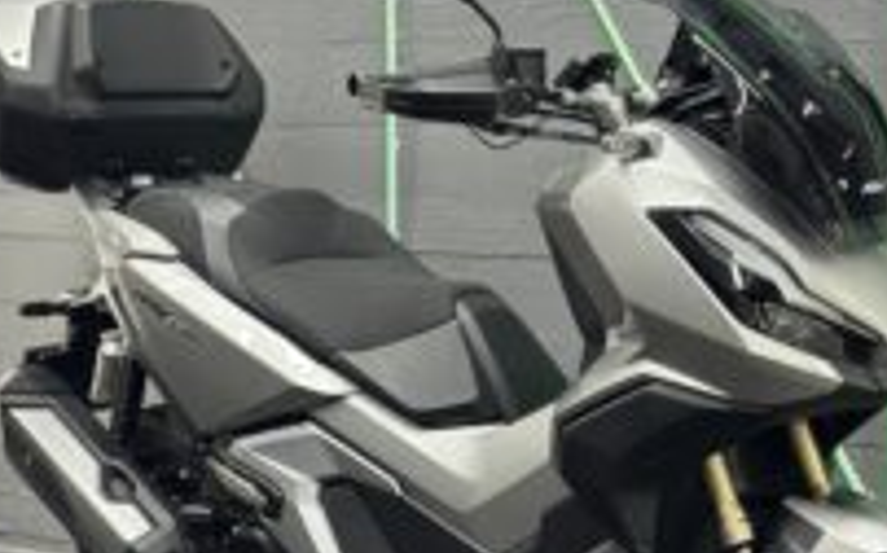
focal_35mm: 94
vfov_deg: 13.9
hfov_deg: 22.1
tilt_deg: -7.3
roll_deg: +0.6
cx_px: 474
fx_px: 2271
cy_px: 371
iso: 160
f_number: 1.78
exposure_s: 1/100
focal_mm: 6.86
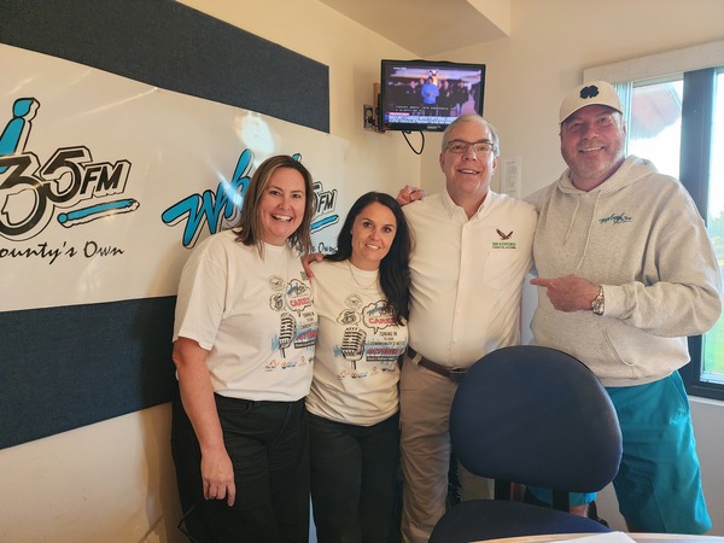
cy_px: 272
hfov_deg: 73.9
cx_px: 362
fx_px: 481
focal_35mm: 23
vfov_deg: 58.9
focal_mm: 6.4
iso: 640
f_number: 1.8
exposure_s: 1/40
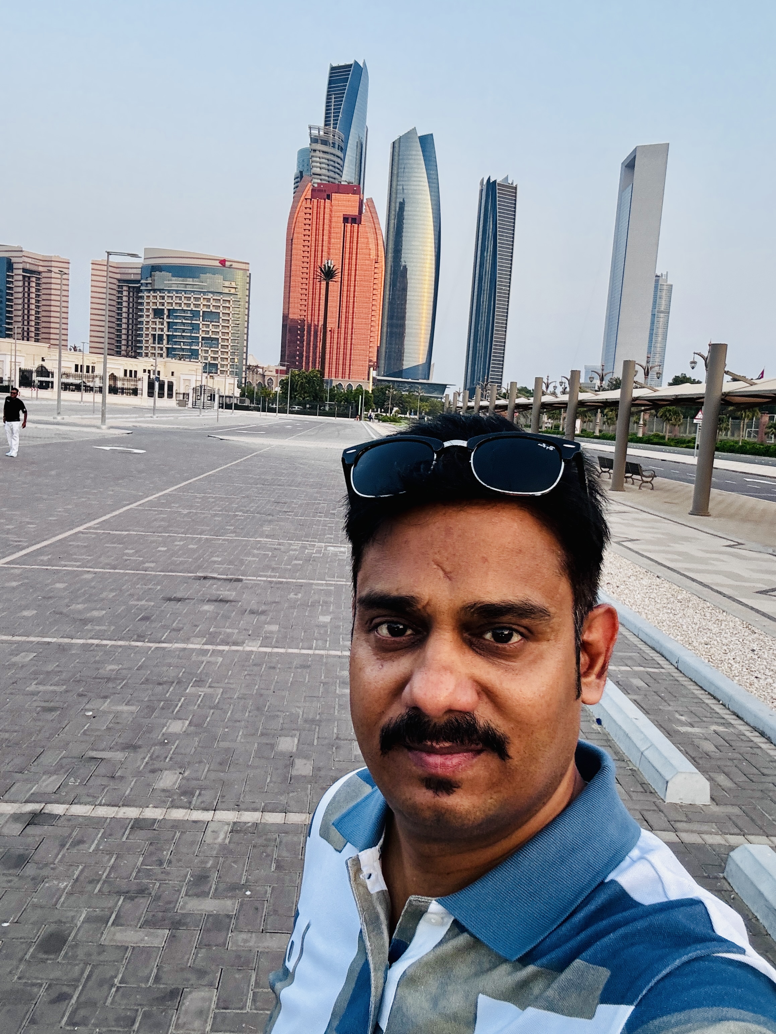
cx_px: 388
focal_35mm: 30
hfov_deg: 46.8
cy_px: 517
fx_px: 897
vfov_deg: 60.0
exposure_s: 1/121
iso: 80
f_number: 1.9
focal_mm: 2.69
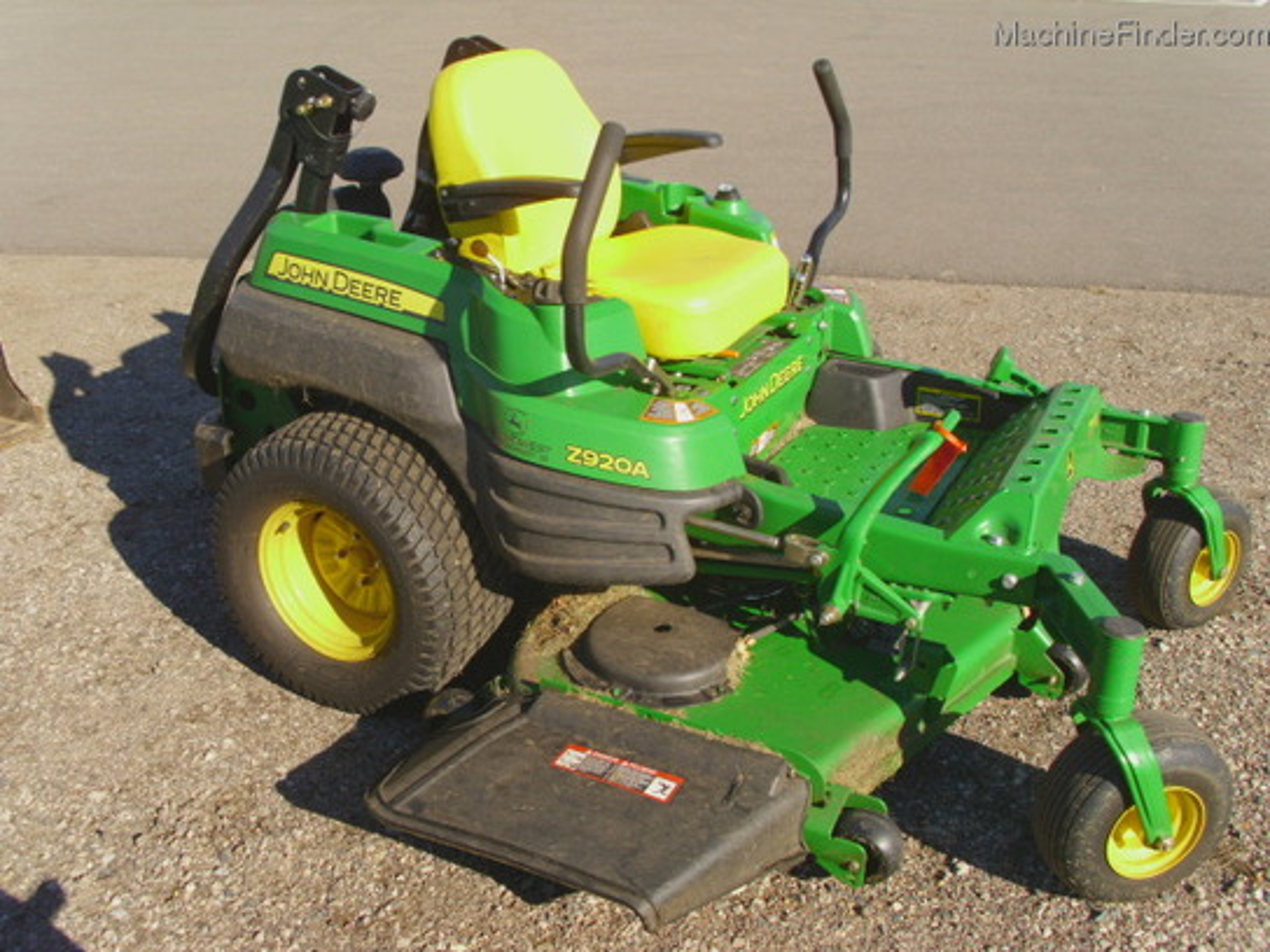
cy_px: 476
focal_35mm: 38
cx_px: 635
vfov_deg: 37.7
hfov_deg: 49.0
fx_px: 1394
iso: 50
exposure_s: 1/331
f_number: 4.3
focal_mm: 6.36
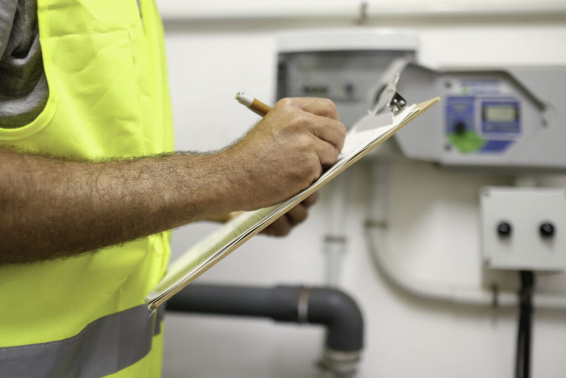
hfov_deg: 54.4
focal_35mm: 35
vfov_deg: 37.9
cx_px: 283
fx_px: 550
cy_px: 189
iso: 400
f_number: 1.4
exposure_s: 1/125
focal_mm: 23
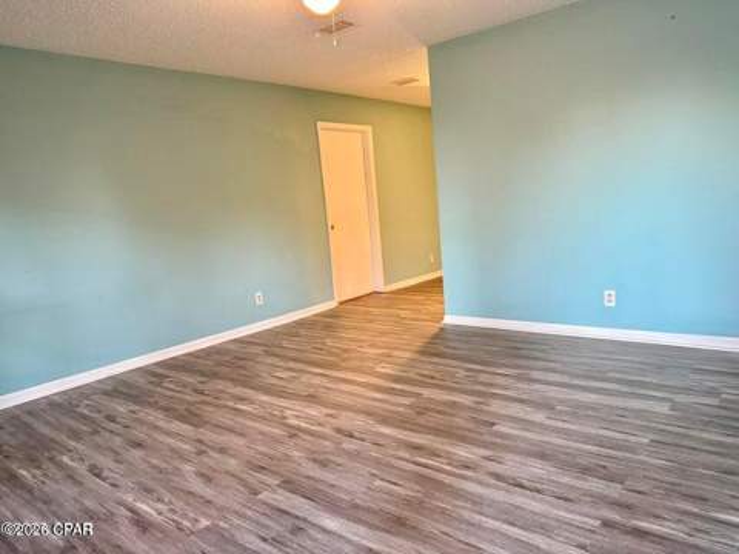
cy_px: 277
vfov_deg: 56.8
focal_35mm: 24
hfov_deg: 71.6
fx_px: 512
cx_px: 370
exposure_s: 1/60
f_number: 1.78
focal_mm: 6.76
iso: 320
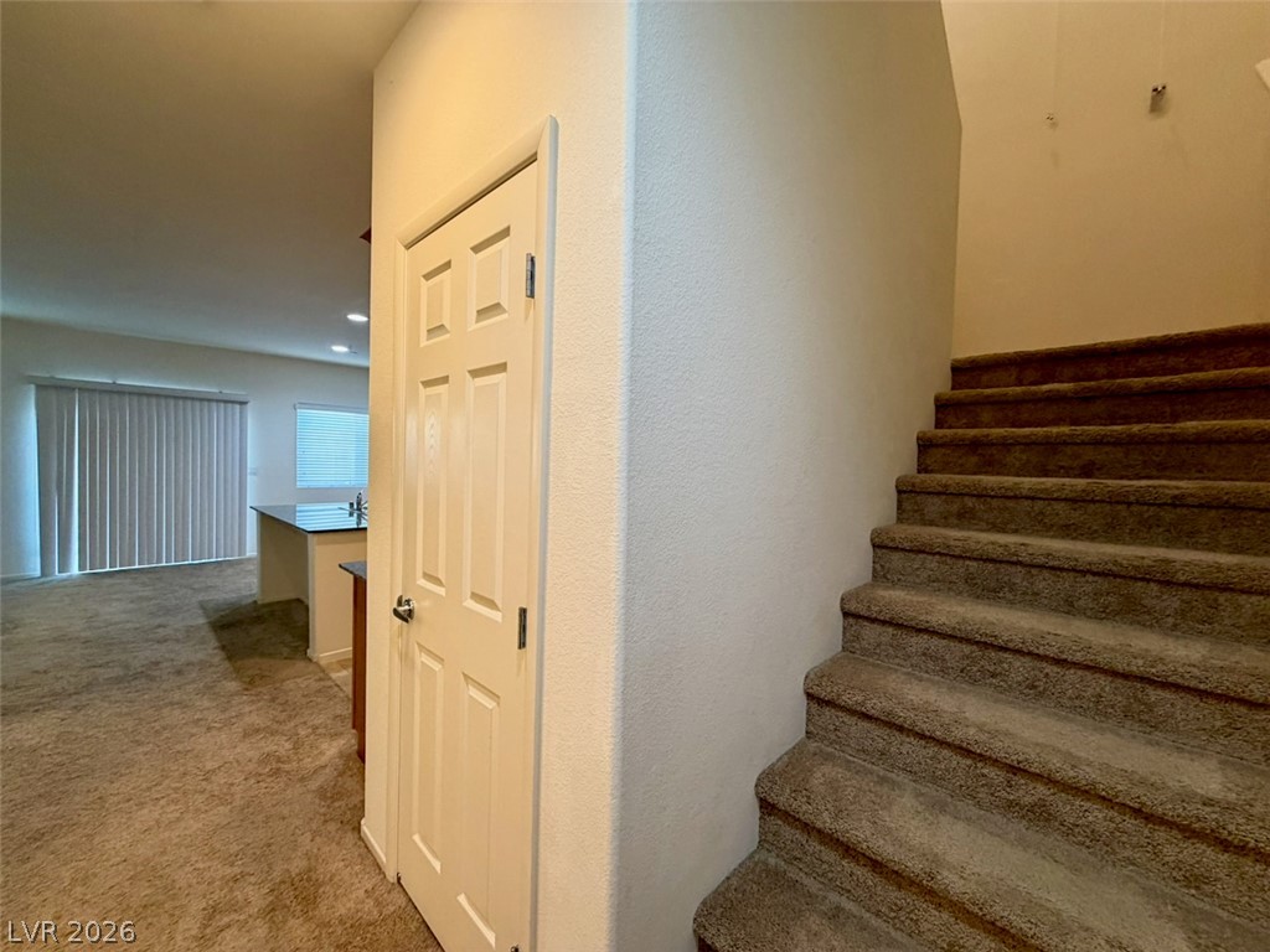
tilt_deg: -1.5
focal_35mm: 14
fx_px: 514
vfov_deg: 85.7
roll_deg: -1.1
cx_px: 635
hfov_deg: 102.1
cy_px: 476
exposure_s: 1/60
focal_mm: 2.22
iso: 320
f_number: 2.2
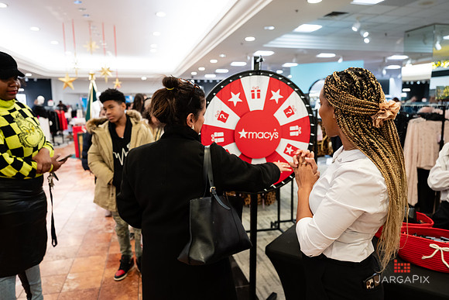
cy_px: 150
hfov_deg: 68.5
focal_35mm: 26
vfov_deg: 48.9
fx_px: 330
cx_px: 224
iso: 1250
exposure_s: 1/125
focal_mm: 26
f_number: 3.2
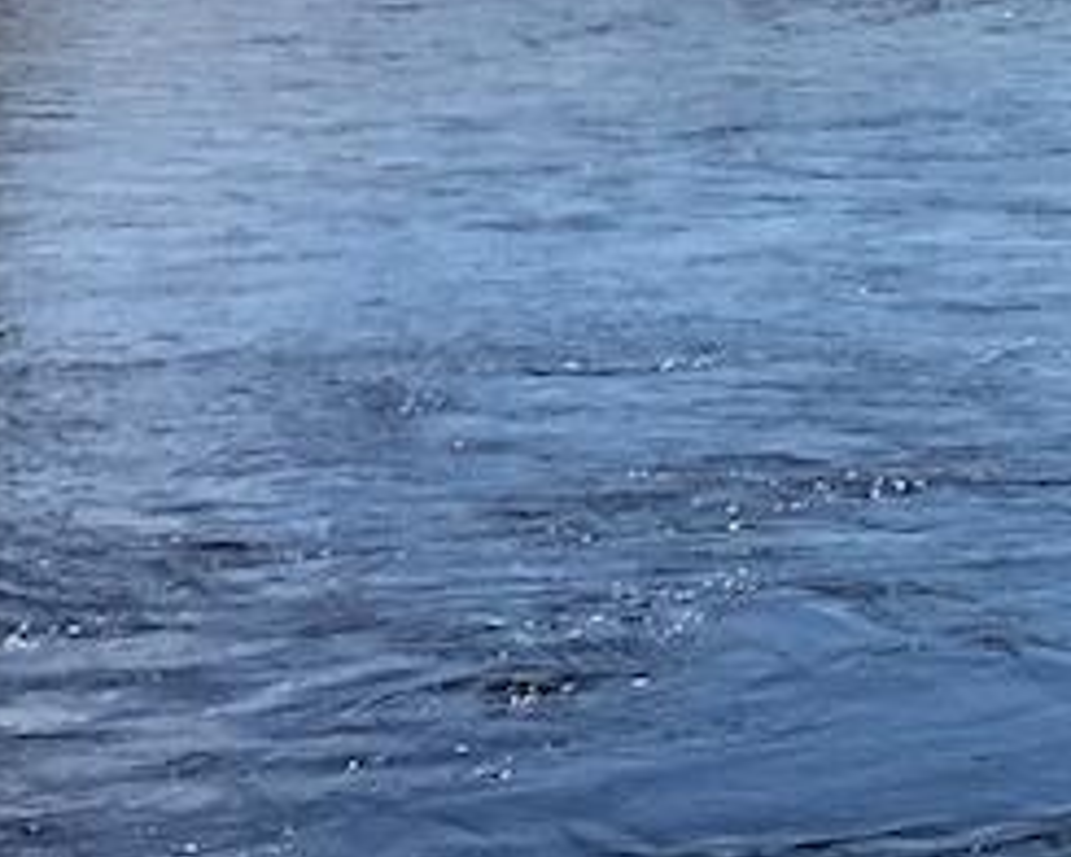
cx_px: 2527
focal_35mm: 162
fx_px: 5135
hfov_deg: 10.4
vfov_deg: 9.5
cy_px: 79
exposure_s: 1/2079
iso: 25
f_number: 2.2
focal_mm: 4.15
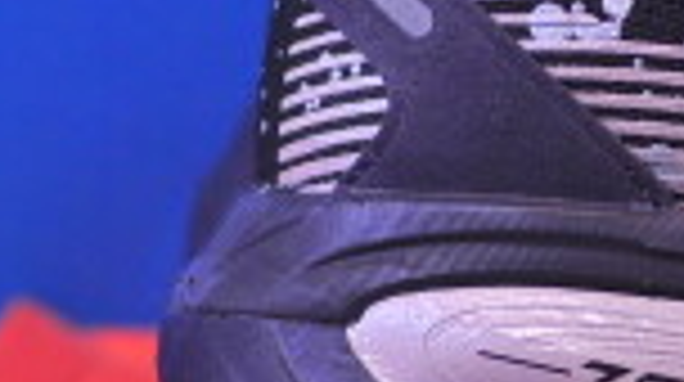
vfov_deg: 2.9
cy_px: -285
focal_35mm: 413
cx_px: 1210
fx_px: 7480
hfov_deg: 5.2
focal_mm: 50
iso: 250
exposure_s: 1/320
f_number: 2.8
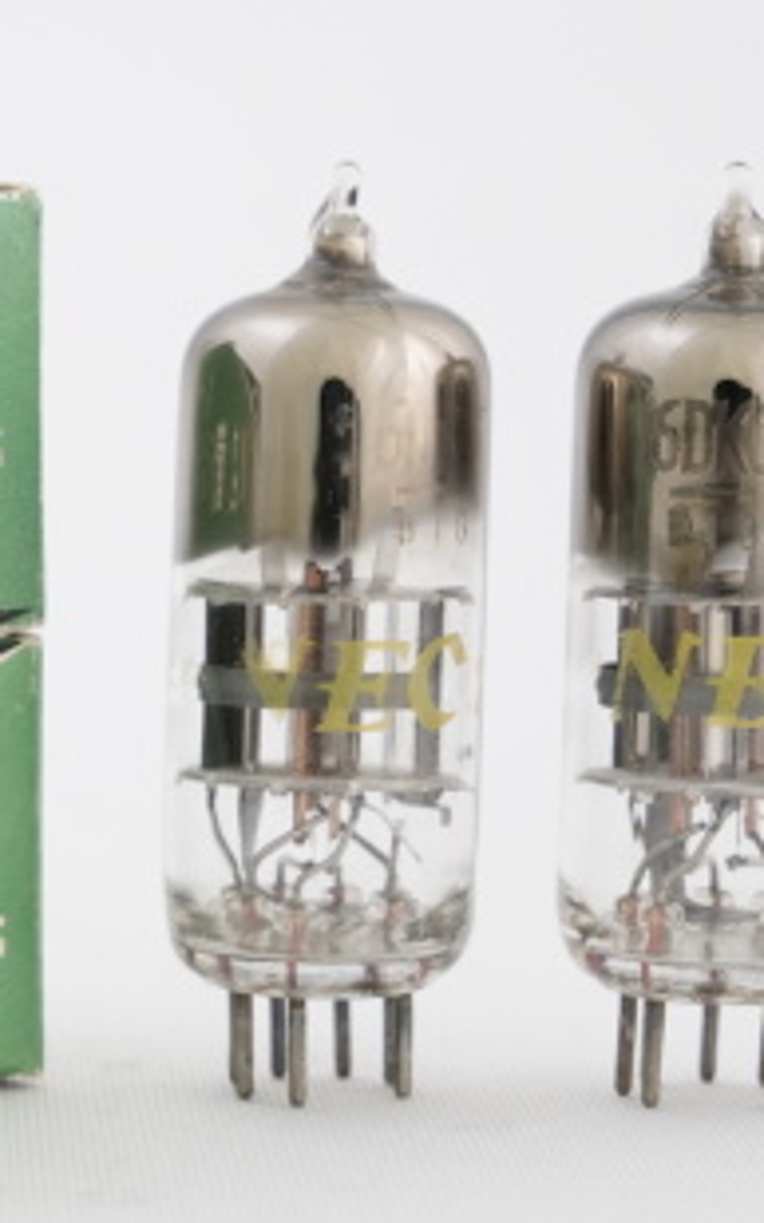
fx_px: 5766
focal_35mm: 173
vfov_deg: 12.1
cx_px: -241
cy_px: 475
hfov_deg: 7.5
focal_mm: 82
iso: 2000
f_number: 10
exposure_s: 1/30
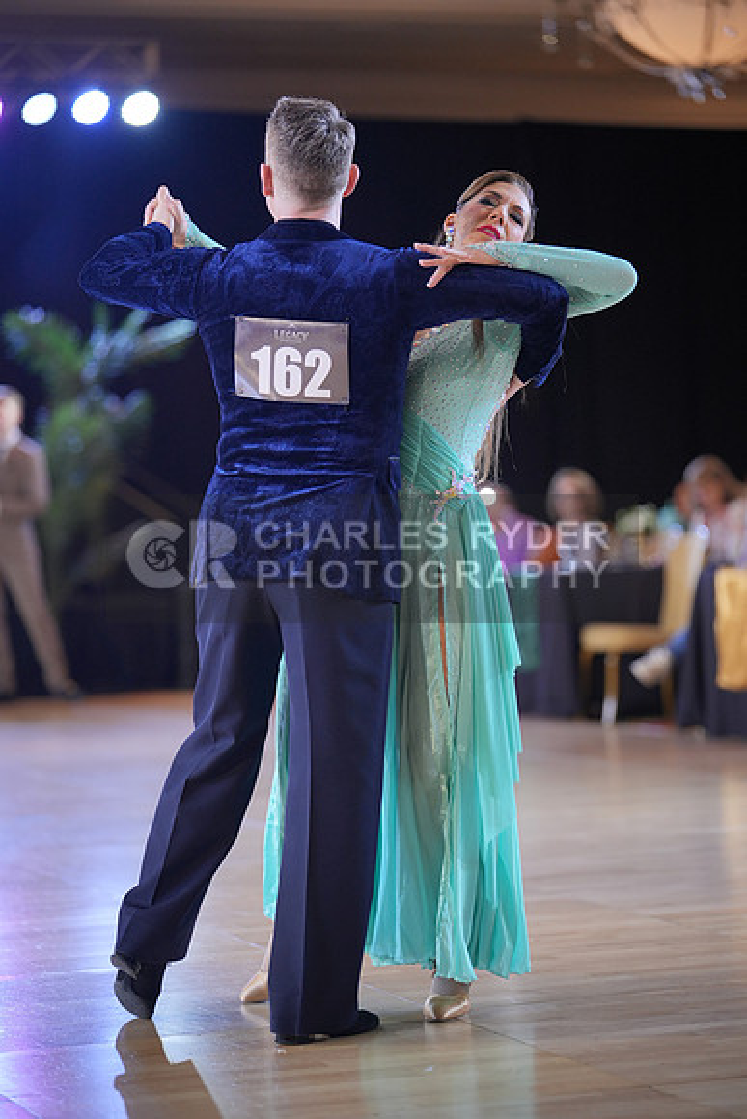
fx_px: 3110
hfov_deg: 13.7
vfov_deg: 20.4
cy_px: 560
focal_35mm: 100
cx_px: 374
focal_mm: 100
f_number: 2
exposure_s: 1/500
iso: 1000
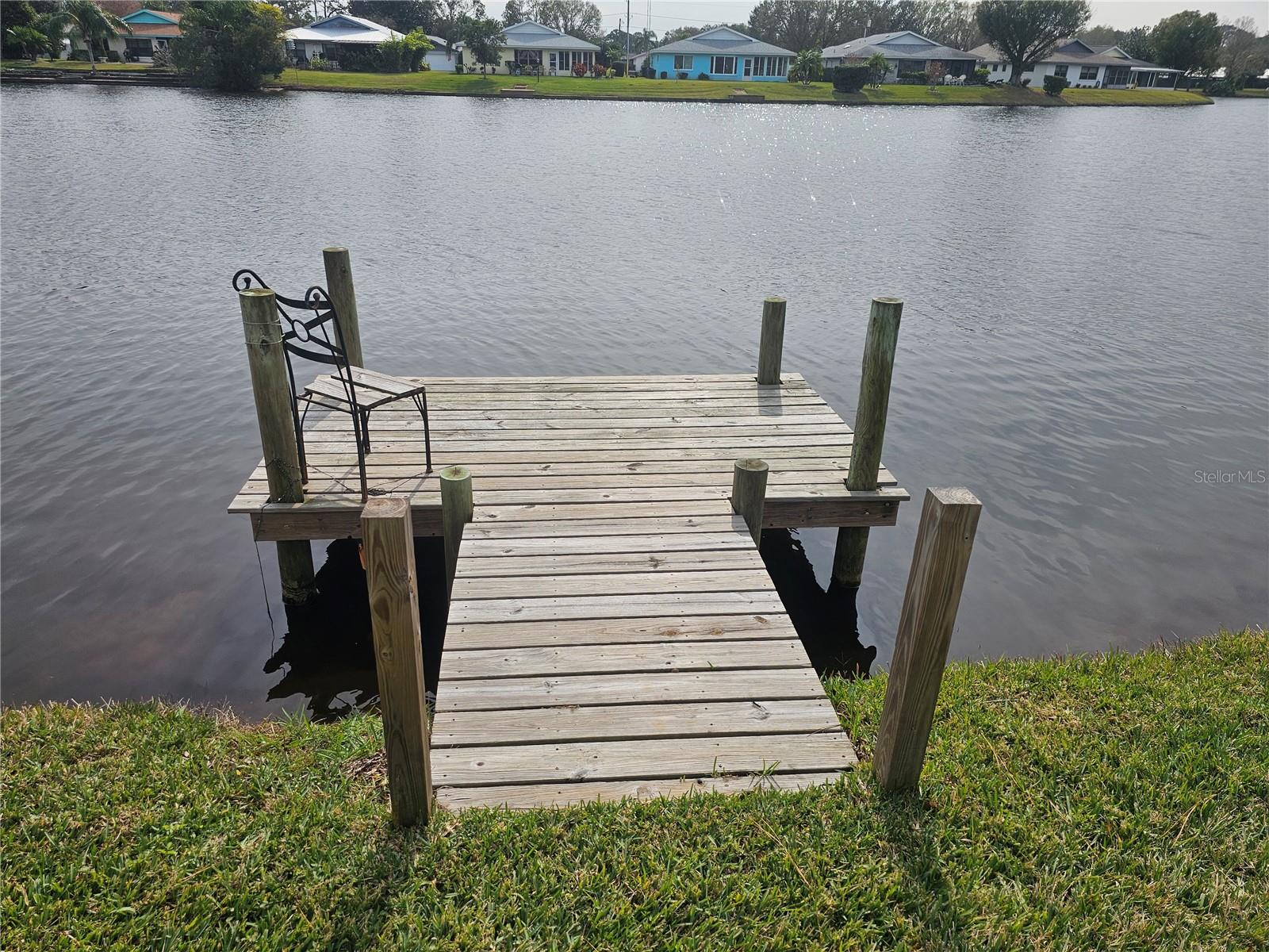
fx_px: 843
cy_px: 476
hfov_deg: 73.9
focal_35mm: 23
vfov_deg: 58.9
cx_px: 634
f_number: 1.7
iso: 16
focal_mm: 6.3
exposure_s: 1/1493
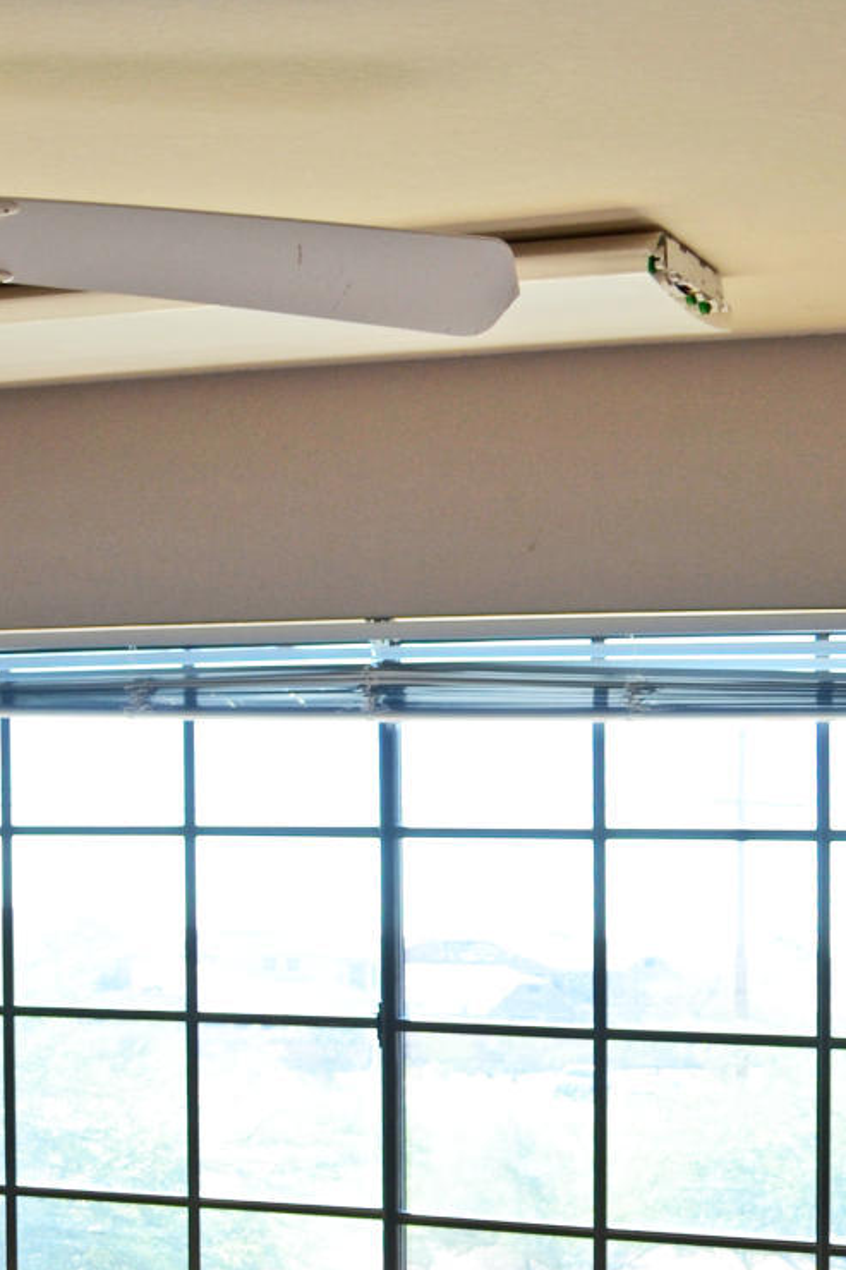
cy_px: 1603
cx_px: -78
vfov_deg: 24.5
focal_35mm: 73
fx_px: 2574
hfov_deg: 18.0
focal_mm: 18
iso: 200
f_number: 5.6
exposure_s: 1/125
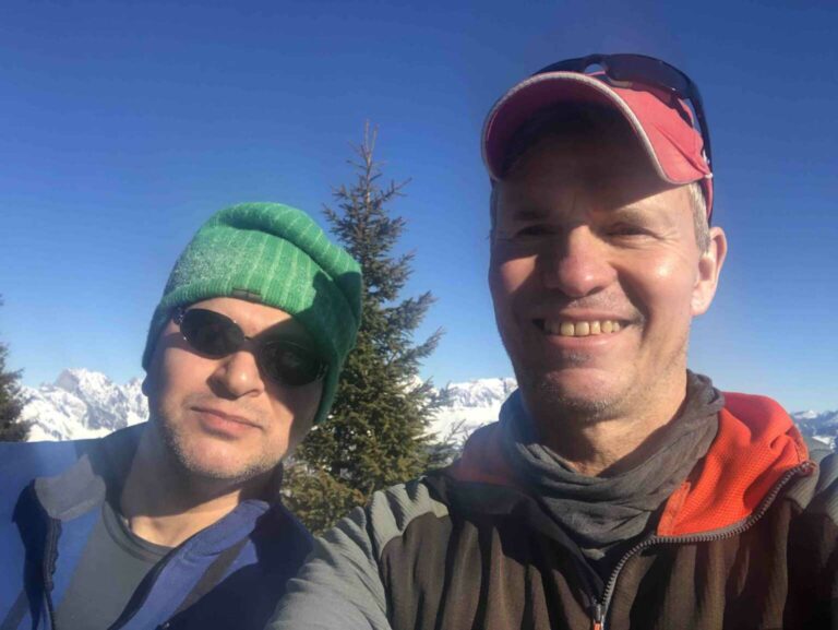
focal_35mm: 32
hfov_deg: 56.8
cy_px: 315
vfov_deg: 44.2
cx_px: 419
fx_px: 775
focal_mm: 2.87
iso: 20
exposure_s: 1/1148
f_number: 2.2
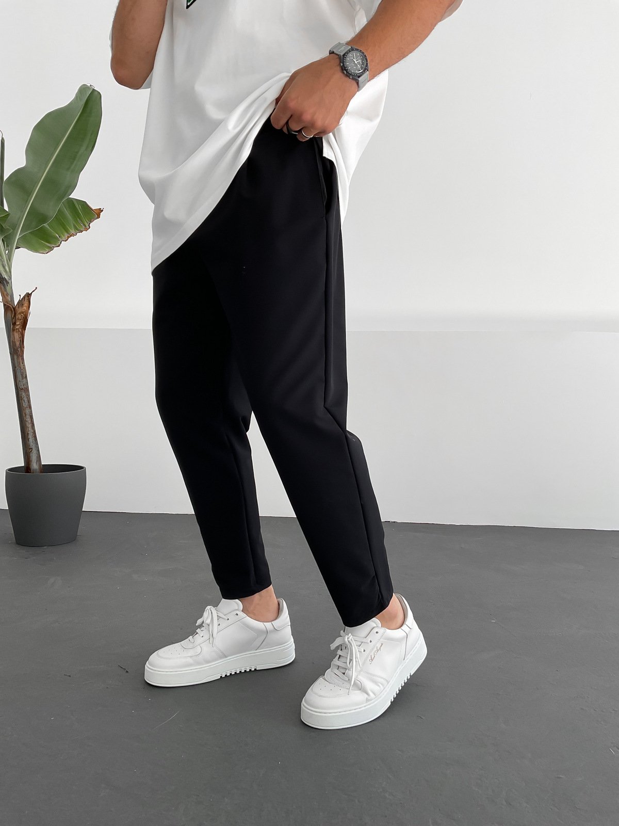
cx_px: 310
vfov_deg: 61.7
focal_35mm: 29
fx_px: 691
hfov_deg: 48.2
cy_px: 413
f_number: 1.8
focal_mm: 3
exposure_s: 1/230
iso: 16
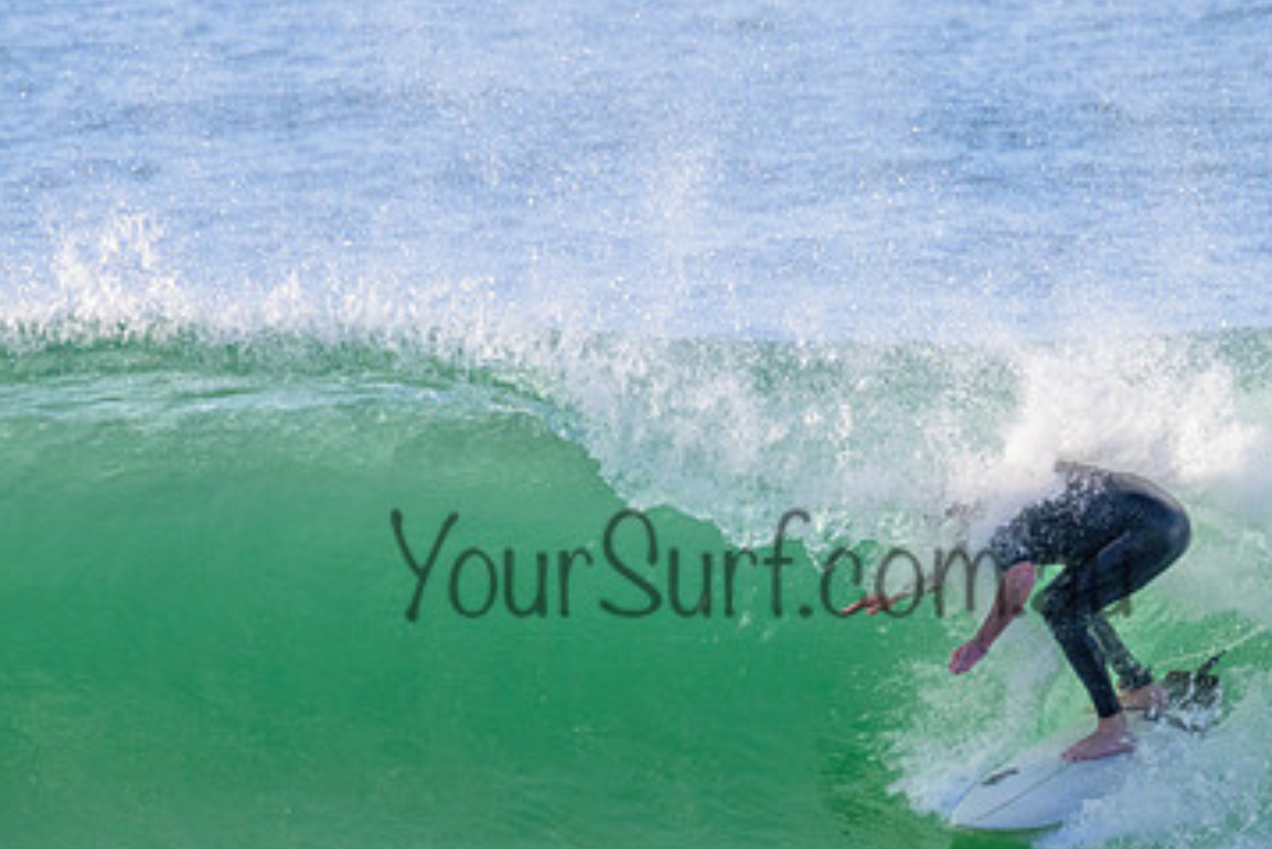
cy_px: 535
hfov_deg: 1.6
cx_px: 757
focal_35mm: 1295
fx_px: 45773
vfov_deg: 1.1
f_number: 11
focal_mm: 800
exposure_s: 1/2000
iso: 2800
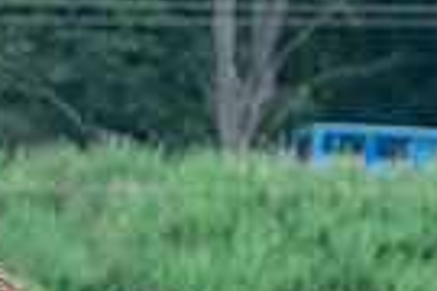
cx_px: -381
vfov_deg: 1.4
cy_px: 592
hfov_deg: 2.1
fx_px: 12077
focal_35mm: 995
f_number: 4.5
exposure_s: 1/1250
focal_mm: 155
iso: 400
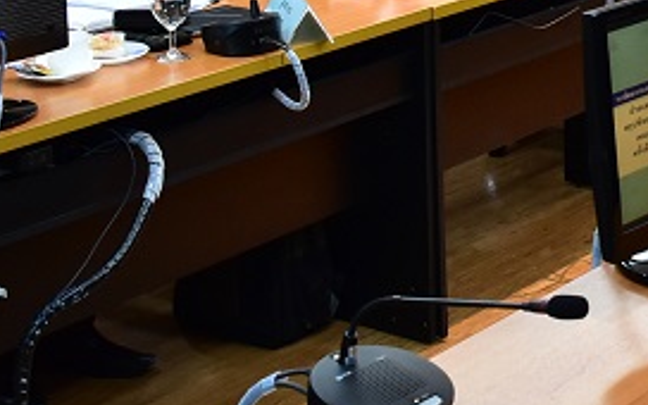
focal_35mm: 101
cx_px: 743
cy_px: -112
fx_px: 1784
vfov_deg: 12.6
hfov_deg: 19.6
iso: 1250
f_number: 5.6
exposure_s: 1/30
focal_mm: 20
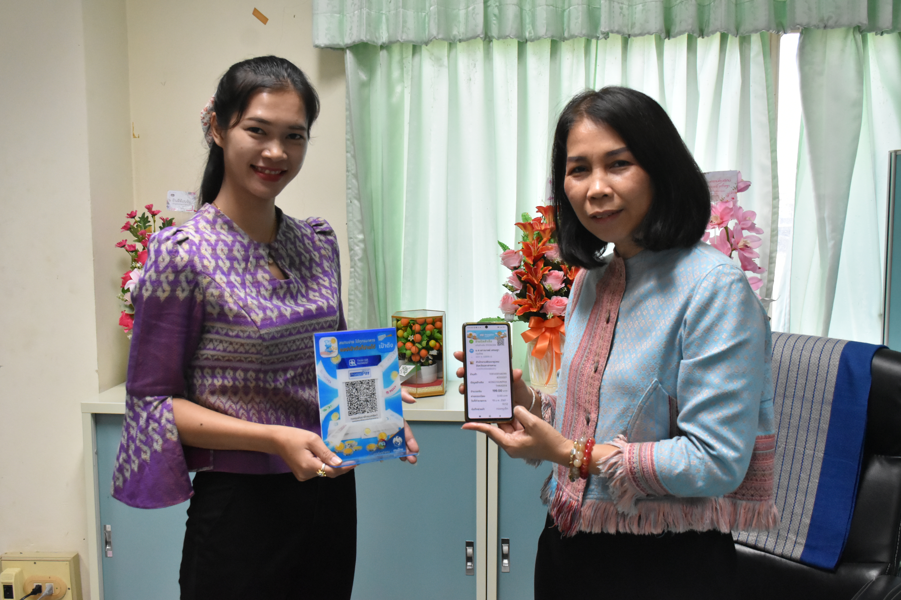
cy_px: 300
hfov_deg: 53.1
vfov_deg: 36.9
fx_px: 901
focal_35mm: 36
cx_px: 450
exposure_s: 1/125
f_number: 5.6
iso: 3200
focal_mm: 24
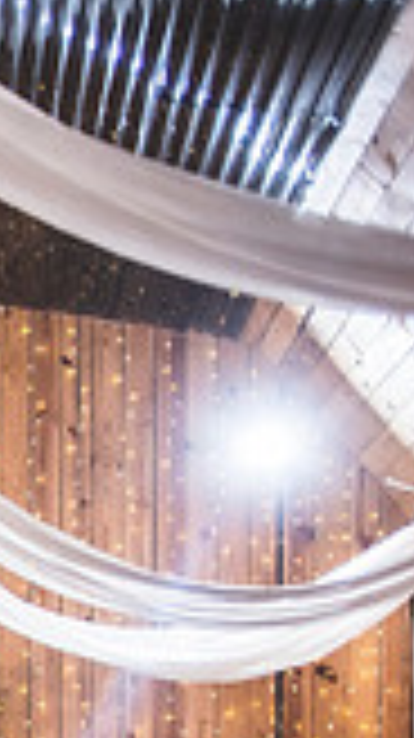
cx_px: -882
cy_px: 772
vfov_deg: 20.5
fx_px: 1956
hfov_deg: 9.3
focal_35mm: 100
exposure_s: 1/125
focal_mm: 27
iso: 500
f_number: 2.8
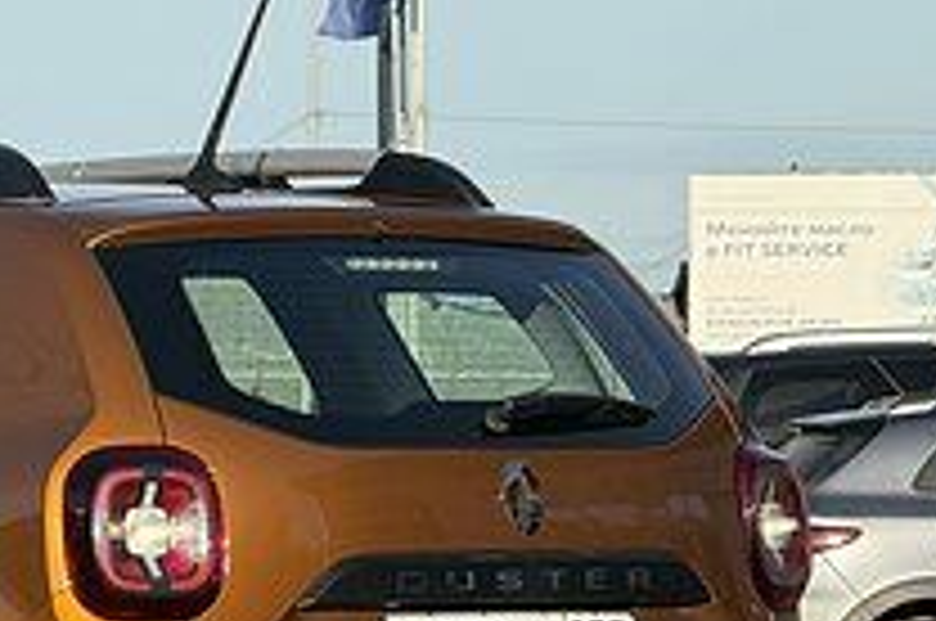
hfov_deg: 6.2
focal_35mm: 329
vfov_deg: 4.2
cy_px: 666
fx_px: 8541
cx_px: -225
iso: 64
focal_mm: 15.66
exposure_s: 1/830
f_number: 2.8
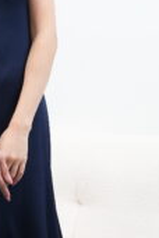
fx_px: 974
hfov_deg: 9.3
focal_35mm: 147
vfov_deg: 13.9
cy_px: 153
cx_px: 4
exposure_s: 1/200
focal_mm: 40
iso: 250
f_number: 4.5
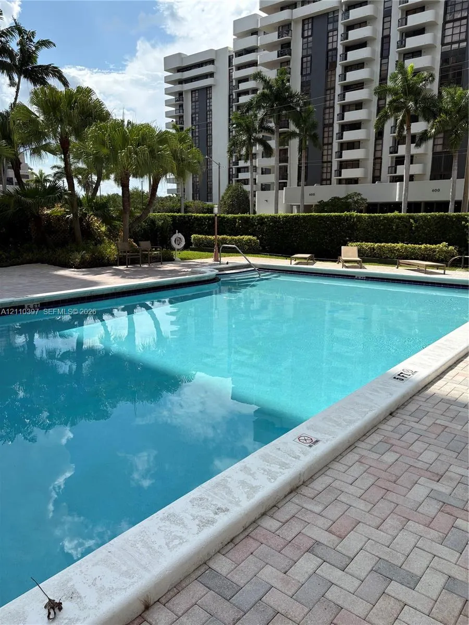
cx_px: 234
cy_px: 312
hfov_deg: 53.1
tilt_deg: -10.9
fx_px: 470
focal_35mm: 26
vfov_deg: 67.3
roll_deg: -0.3
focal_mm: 5.96
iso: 50
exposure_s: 1/3623
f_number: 1.6
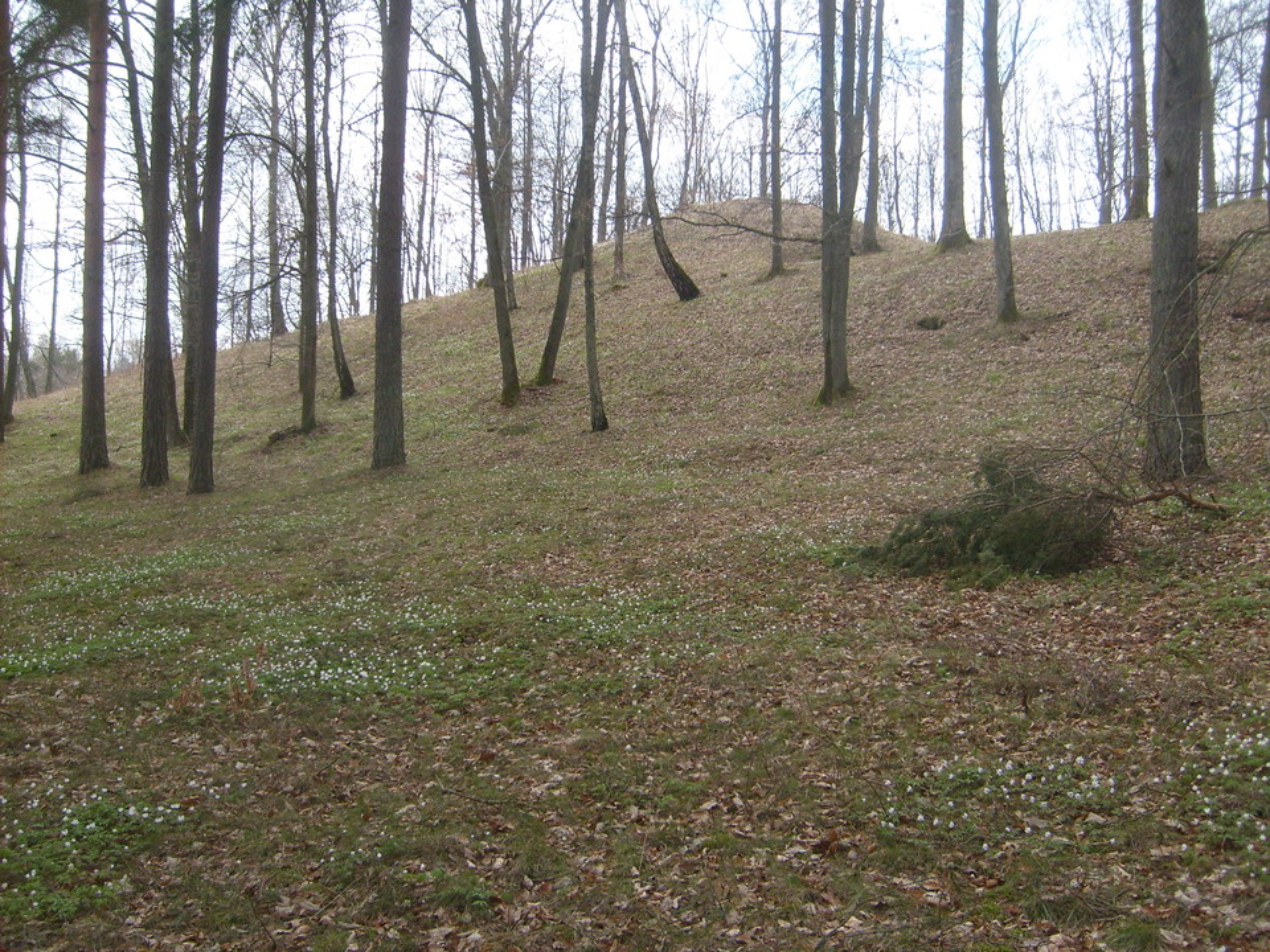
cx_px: 635
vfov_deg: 40.7
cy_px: 476
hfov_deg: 52.6
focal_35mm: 35
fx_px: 1284
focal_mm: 5.8
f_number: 2.8
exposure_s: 1/350
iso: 80
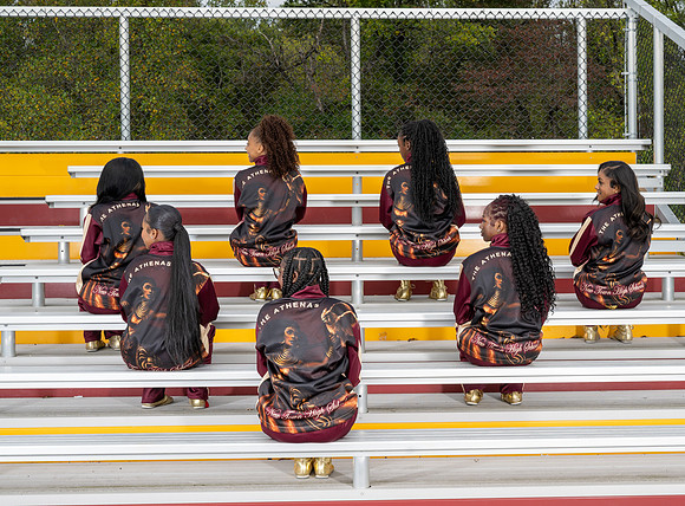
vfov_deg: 25.0
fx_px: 1137
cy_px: 197
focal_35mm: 58
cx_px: 417
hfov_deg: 33.4
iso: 80
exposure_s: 1/100
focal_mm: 44
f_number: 10
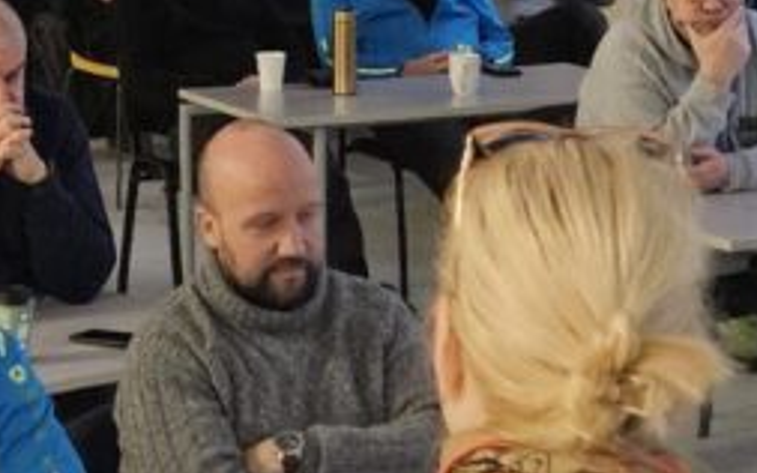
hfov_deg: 14.1
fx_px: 3053
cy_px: -338
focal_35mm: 148
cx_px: 212
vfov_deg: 8.6
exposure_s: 1/50
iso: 640
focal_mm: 5.4
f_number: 1.8
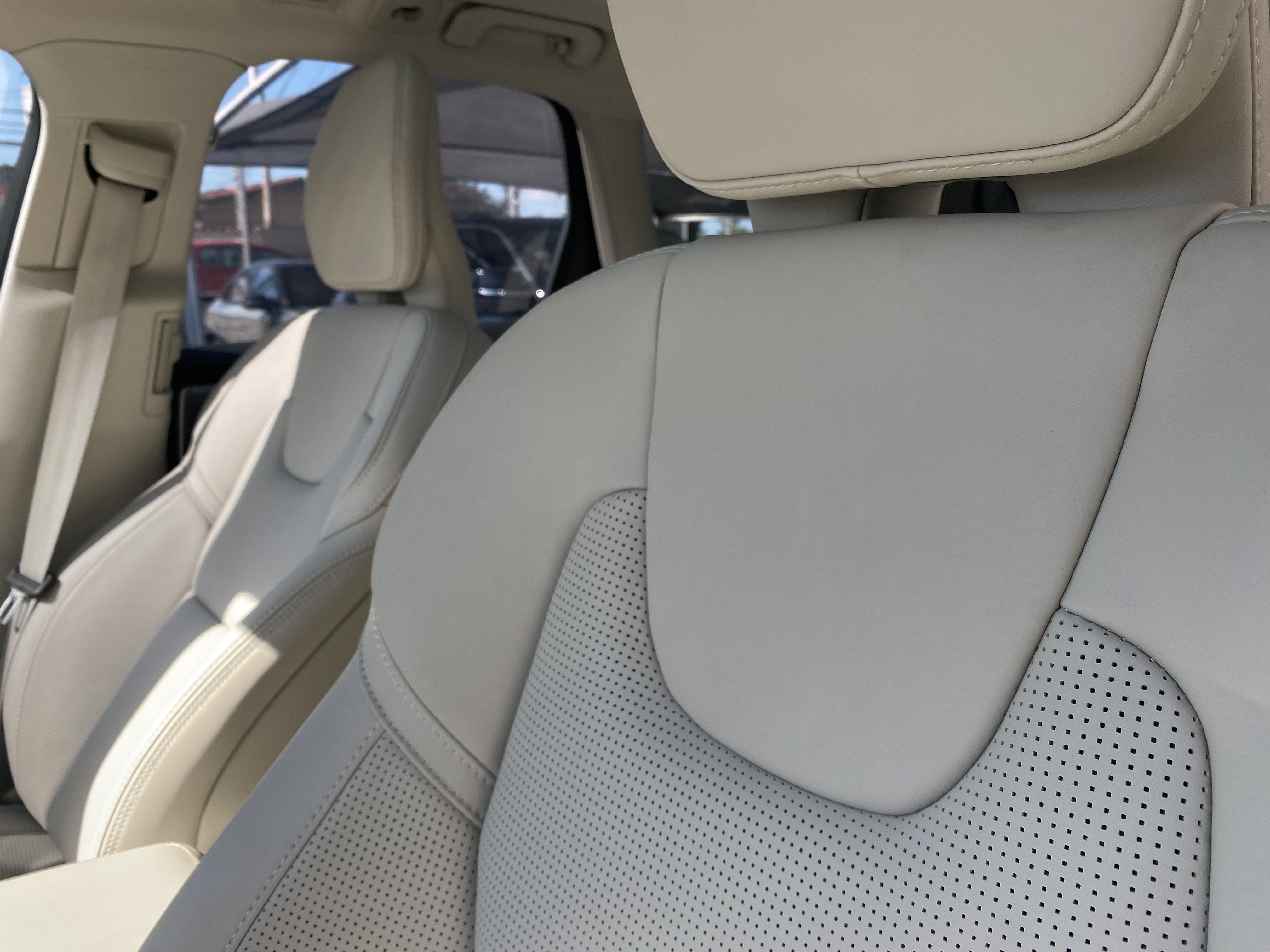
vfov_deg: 53.1
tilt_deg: -11.1
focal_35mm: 26
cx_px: 635
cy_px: 476
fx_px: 954
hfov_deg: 67.3
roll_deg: +1.0
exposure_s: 1/394
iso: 32
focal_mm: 4.25
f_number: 1.8
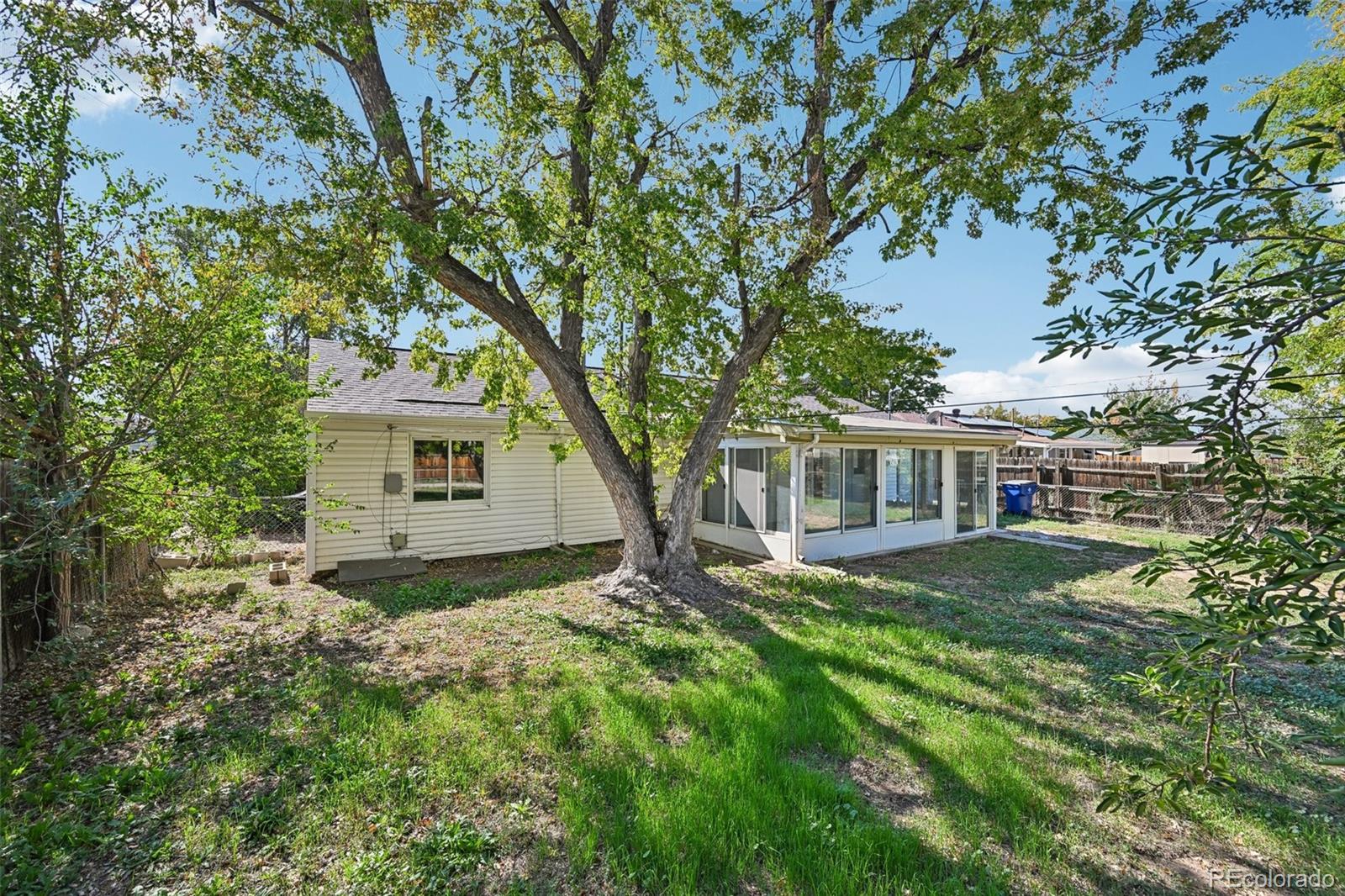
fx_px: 523
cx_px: 672
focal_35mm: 14
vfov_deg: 81.2
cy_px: 448
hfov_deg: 104.3
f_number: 8
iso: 64
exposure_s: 1/50
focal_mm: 14
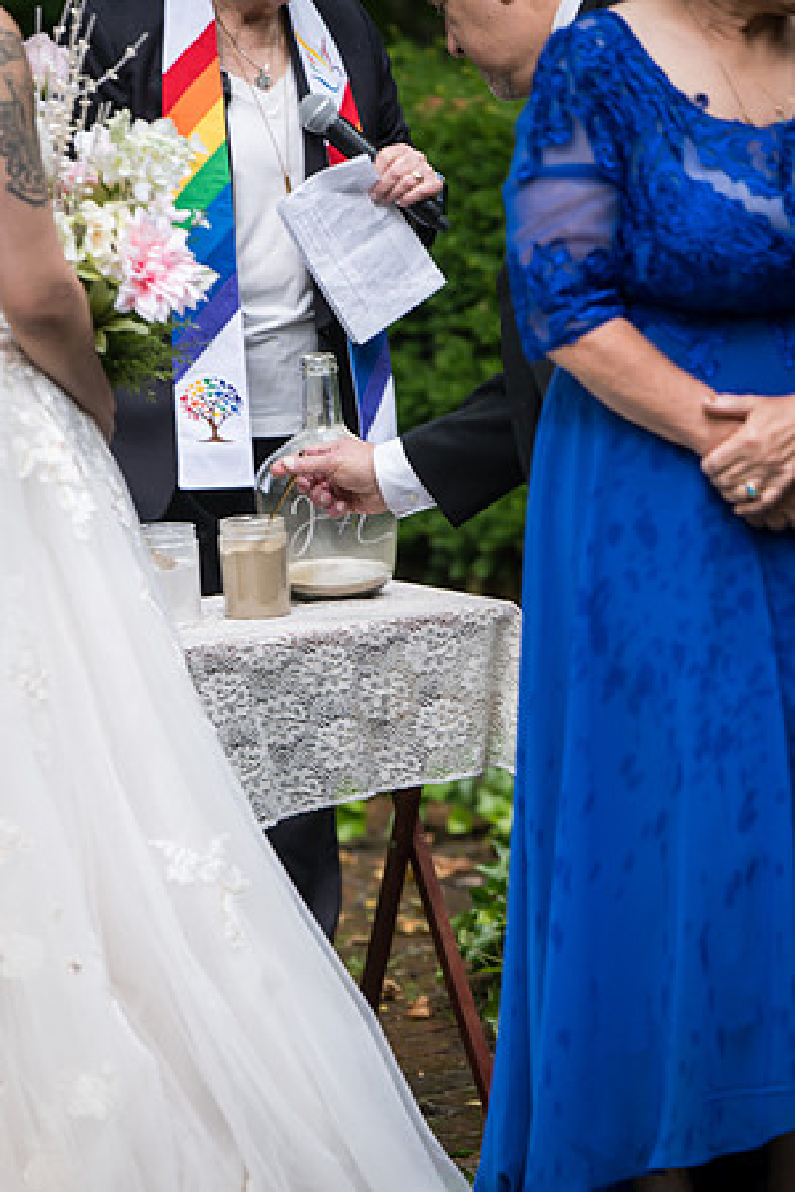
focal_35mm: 200
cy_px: 596
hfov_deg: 6.9
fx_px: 6624
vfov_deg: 10.3
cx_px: 398
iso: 500
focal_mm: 200
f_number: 4
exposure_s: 1/400
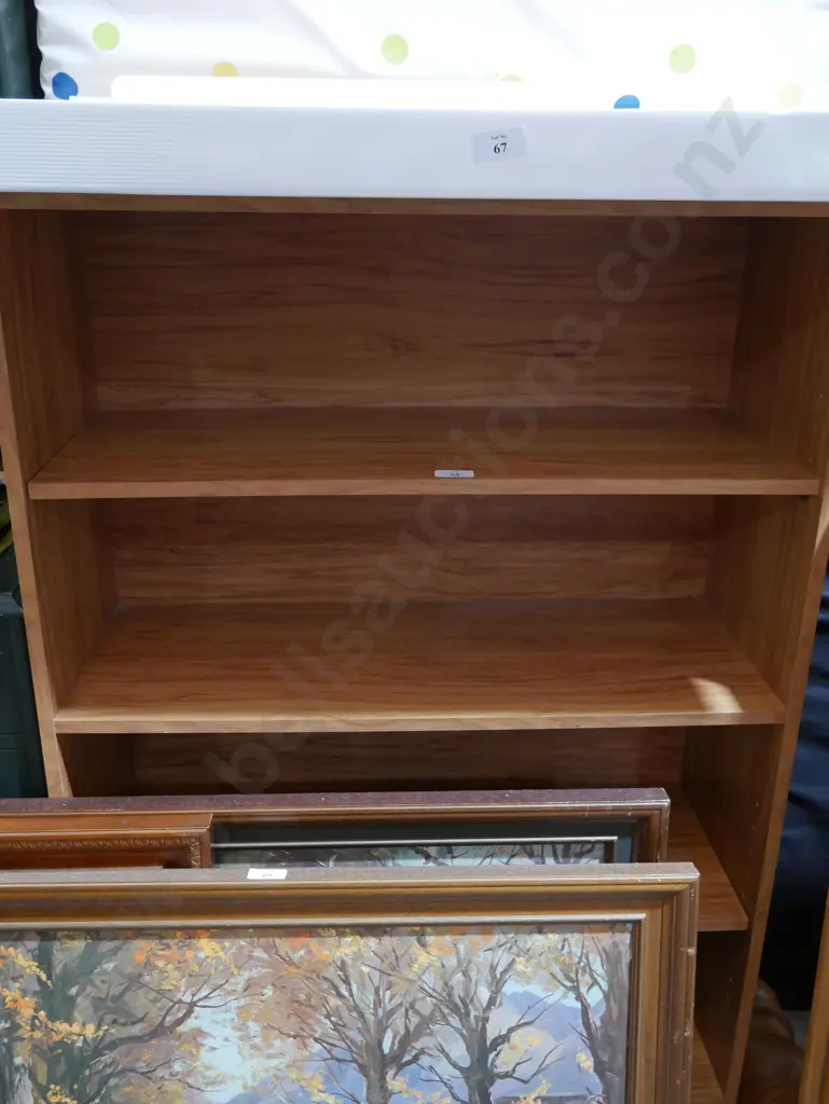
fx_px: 1021
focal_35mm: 32
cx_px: 414
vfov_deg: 56.8
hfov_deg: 44.2
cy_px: 552
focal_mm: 16
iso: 800
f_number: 3.6
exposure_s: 1/60
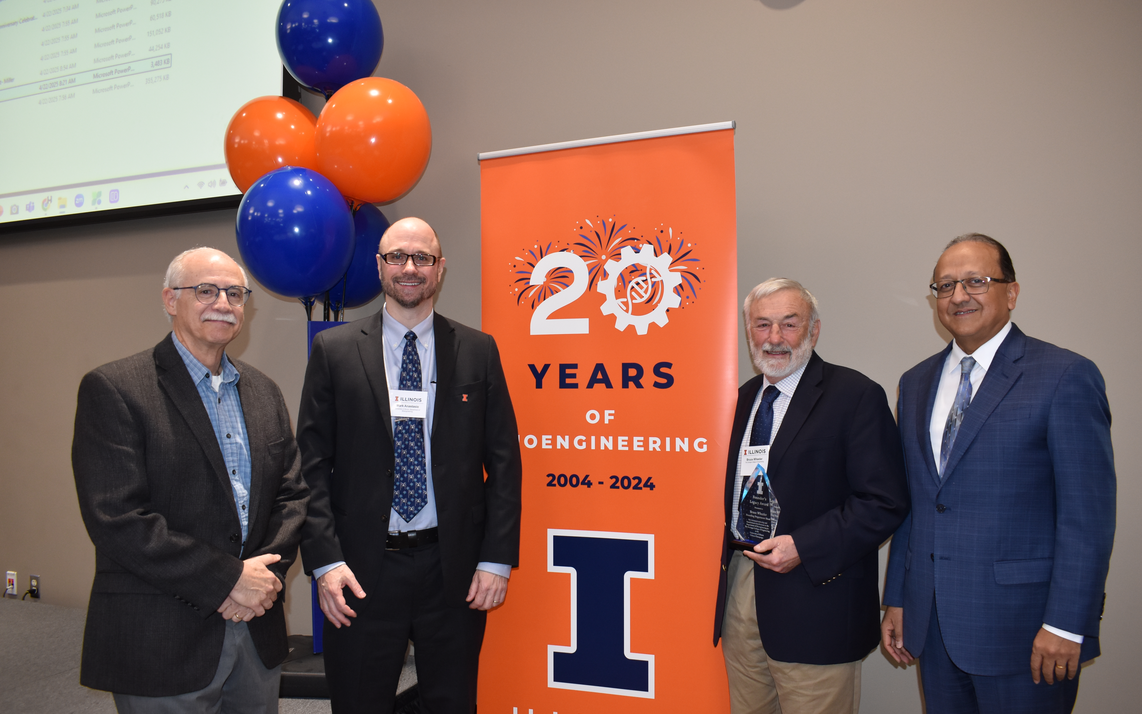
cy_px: 373
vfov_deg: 44.5
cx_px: 579
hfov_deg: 66.5
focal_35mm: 28
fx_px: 871
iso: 800
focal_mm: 18
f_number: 5
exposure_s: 1/100
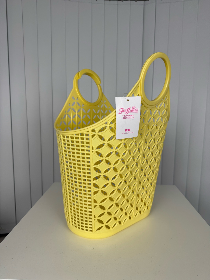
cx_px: 105
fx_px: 194
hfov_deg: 56.8
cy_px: 140
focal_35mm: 24
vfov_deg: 71.6
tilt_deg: -6.6
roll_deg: -1.0
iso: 80
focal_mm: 6.76
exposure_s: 1/474
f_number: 1.78
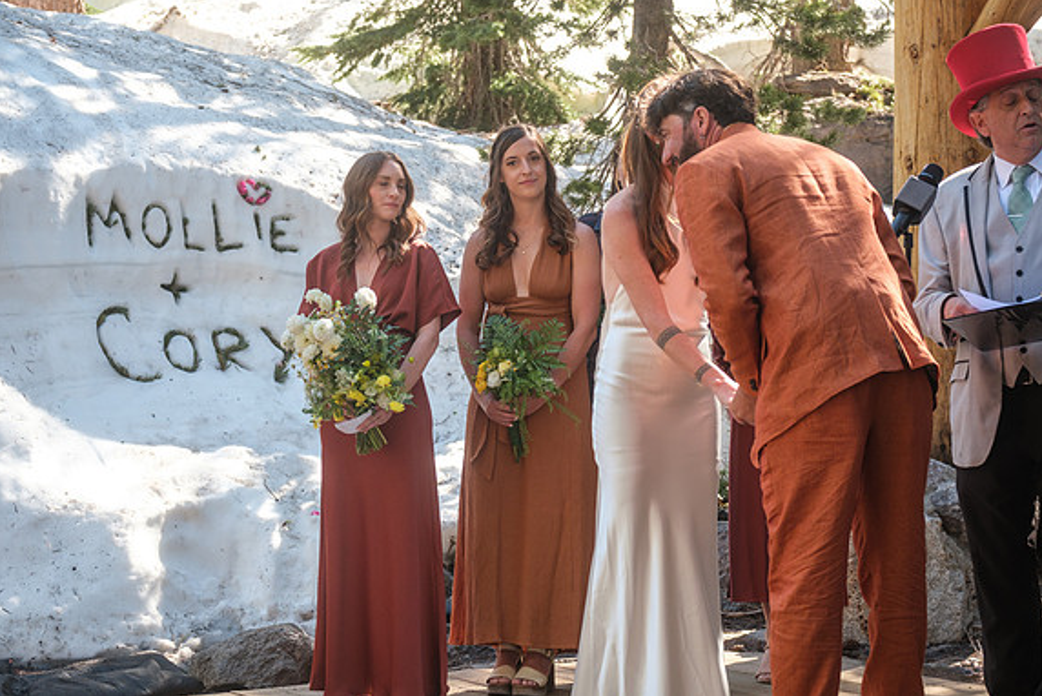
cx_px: 523
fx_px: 2201
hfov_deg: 26.6
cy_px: 345
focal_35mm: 76
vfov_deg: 18.0
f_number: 4
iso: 400
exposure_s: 1/240
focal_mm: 50
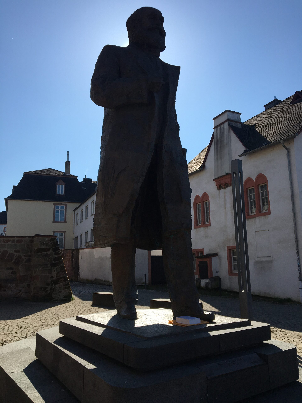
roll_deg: +0.4
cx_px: 151
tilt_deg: +10.5
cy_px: 202
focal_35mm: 29
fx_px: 337
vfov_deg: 61.7
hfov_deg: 48.2
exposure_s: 1/2331
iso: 25
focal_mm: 4.15
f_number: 2.2
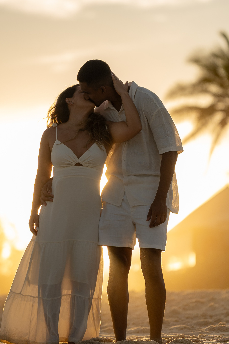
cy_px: 135
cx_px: 102
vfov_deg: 10.9
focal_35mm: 188
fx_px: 1794
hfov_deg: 7.3
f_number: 1.8
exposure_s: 1/6400
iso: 160
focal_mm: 85
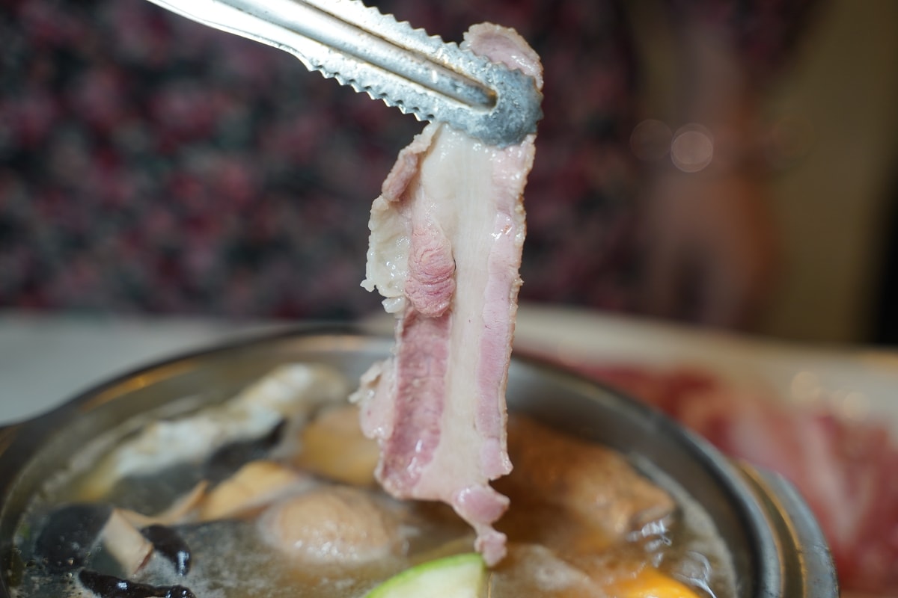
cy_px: 299
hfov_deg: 27.0
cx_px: 449
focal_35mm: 75
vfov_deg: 18.2
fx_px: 1871
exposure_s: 1/80
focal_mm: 75
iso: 400
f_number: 4
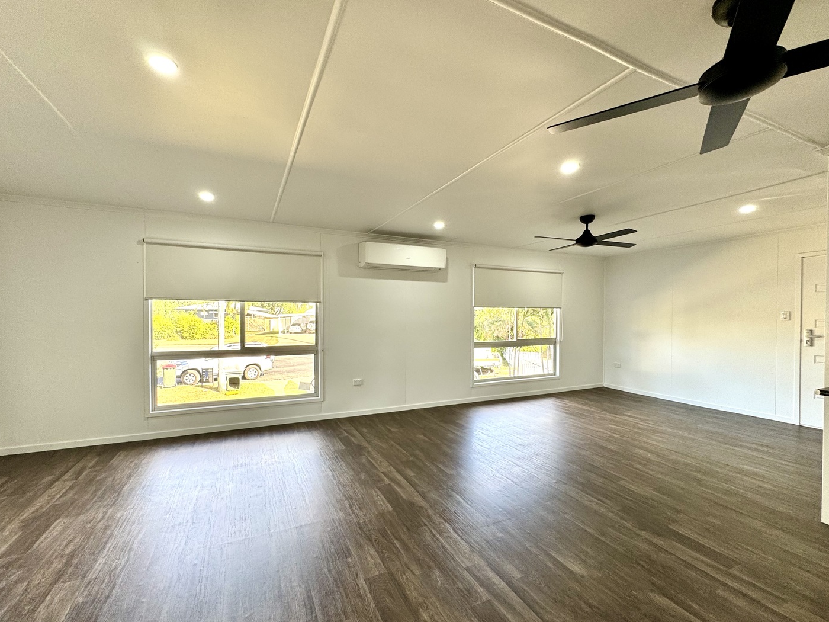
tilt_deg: -1.1
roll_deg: +1.6
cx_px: 403
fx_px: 359
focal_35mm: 15
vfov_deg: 81.7
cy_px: 324
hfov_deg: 98.1
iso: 64
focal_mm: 2.22
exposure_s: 1/100
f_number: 2.2
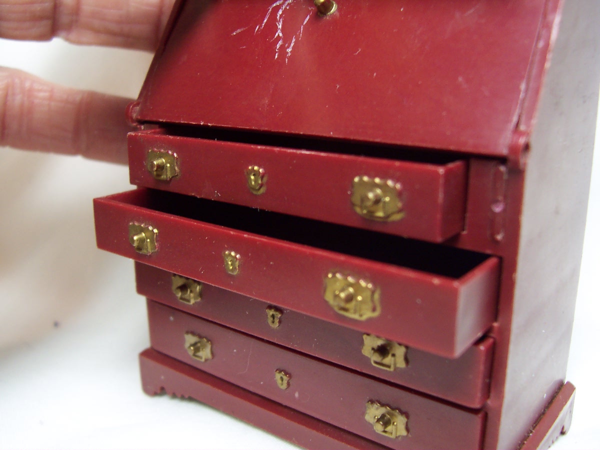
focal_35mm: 37
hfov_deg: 50.1
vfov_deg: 38.7
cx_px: 300
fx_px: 641
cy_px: 225
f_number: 2.8
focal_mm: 5.6
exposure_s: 1/30
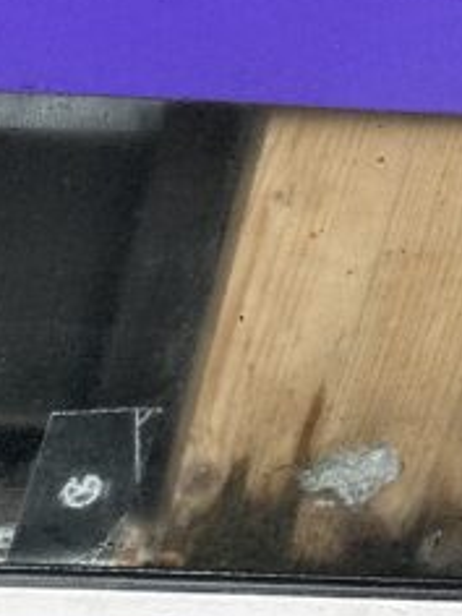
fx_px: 1851
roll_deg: -2.9
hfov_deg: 12.3
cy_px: 984
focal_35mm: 104
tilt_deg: -38.2
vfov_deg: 16.8
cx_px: -517
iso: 64
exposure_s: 1/237
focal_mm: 6.86
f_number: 1.78
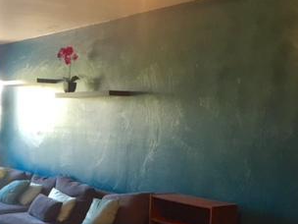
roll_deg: -1.9
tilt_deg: -10.3
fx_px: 525
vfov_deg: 23.2
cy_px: 217
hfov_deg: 31.3
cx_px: 86
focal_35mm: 61
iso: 80
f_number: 2.2
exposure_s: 1/30
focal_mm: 4.15
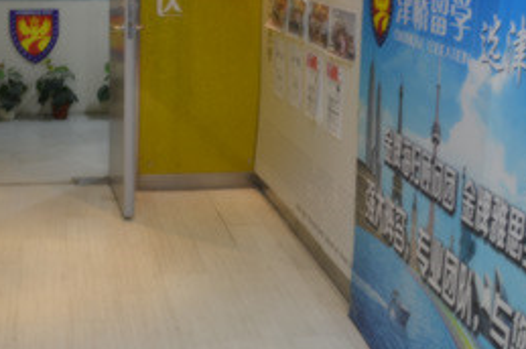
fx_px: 846
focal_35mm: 58
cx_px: 122
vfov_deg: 22.8
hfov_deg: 33.7
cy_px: 38
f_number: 3.8
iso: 200
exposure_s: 1/8
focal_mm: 20
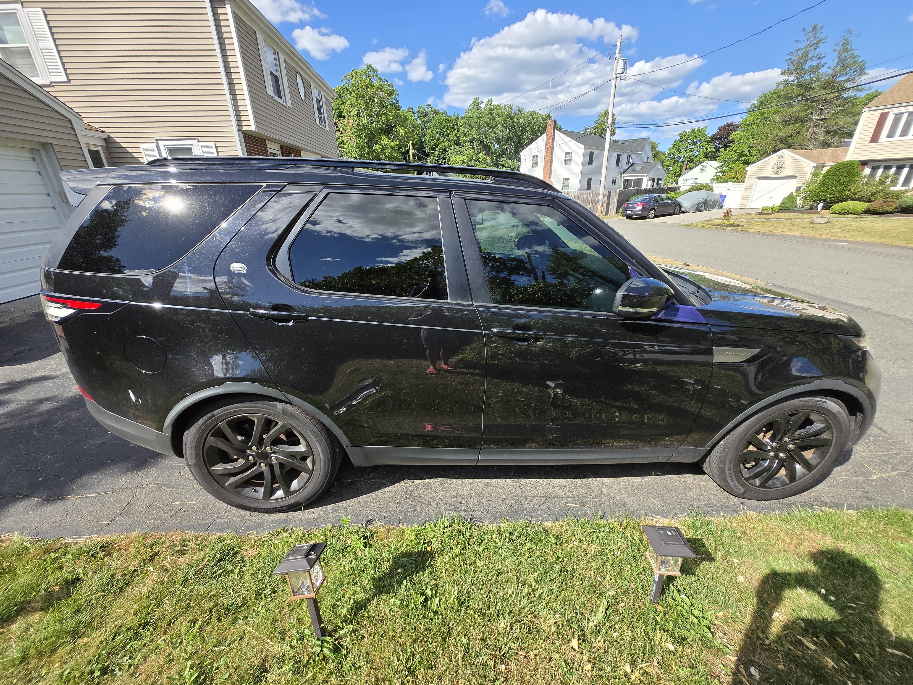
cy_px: 342
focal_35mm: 13
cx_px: 456
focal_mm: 1.7
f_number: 2.2
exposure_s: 1/756
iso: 25
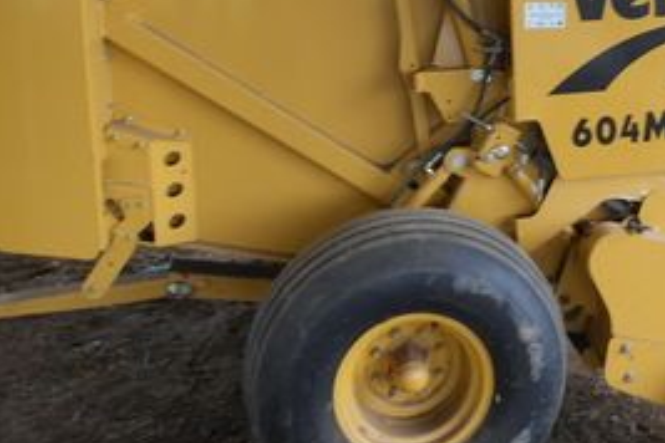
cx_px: 550
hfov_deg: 34.9
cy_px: 10
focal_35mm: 55
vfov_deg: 23.7
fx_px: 1016
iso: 80
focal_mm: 4.6
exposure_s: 1/60
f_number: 3.2
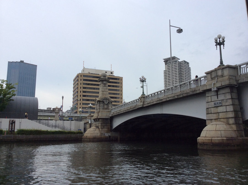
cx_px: 124
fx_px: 236
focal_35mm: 33
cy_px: 92
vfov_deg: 42.8
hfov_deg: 55.4
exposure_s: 1/238
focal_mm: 3.3
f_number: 2.4
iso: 32
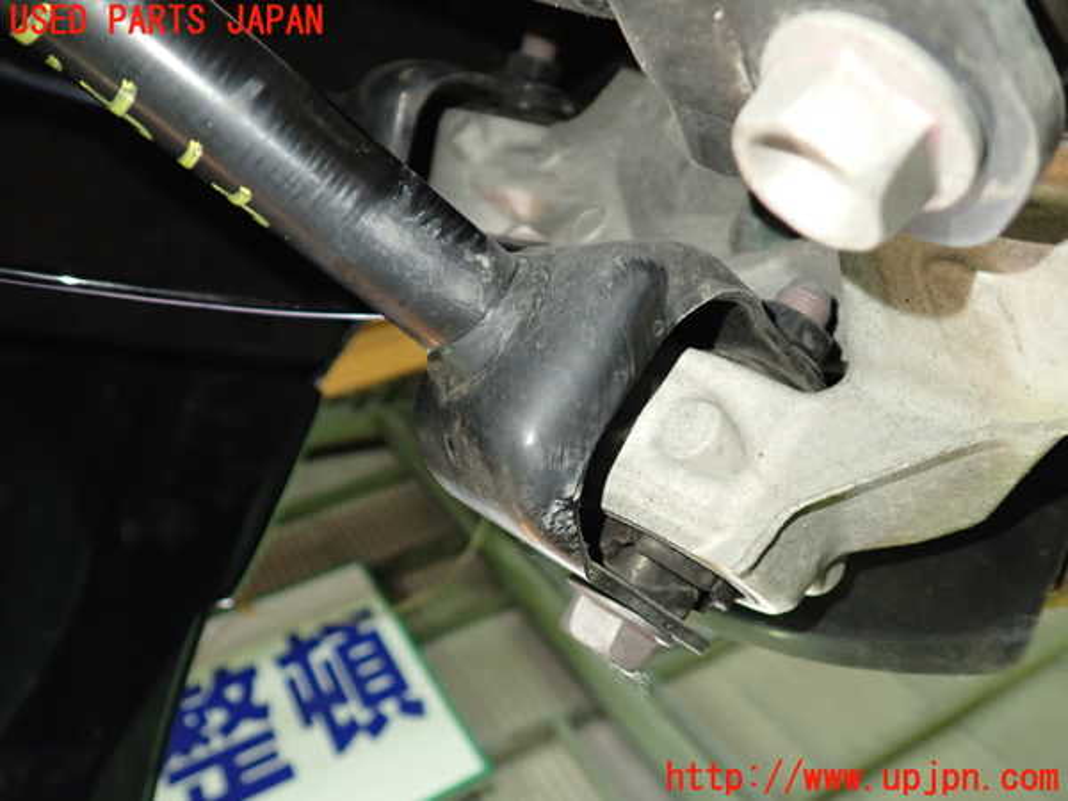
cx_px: 534
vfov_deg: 49.7
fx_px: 864
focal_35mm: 28
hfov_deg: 63.4
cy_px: 400
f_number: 2.2
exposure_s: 1/30
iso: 400
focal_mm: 5.05
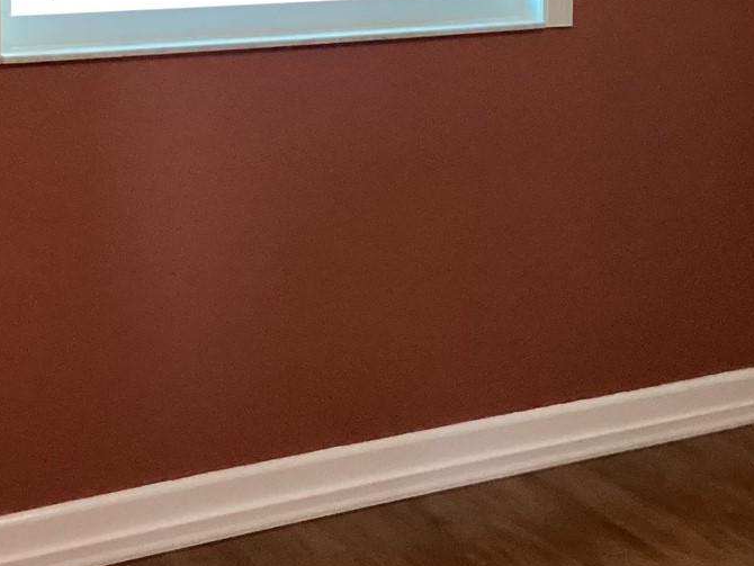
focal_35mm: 74
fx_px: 1612
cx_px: 298
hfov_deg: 26.3
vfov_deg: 19.3
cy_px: -8
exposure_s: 1/60
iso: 320
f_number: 2.4
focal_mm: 3.3
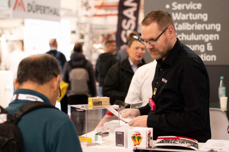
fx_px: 477
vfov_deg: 18.2
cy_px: 76
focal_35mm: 75
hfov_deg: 27.0
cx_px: 114
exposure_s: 1/200
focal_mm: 50
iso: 400
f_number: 2.2
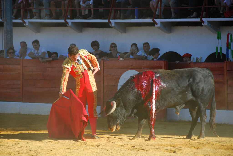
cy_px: 78
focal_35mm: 225
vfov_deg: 6.1
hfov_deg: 9.1
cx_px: 116
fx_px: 1458
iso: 320
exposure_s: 1/500
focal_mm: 150
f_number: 5.6
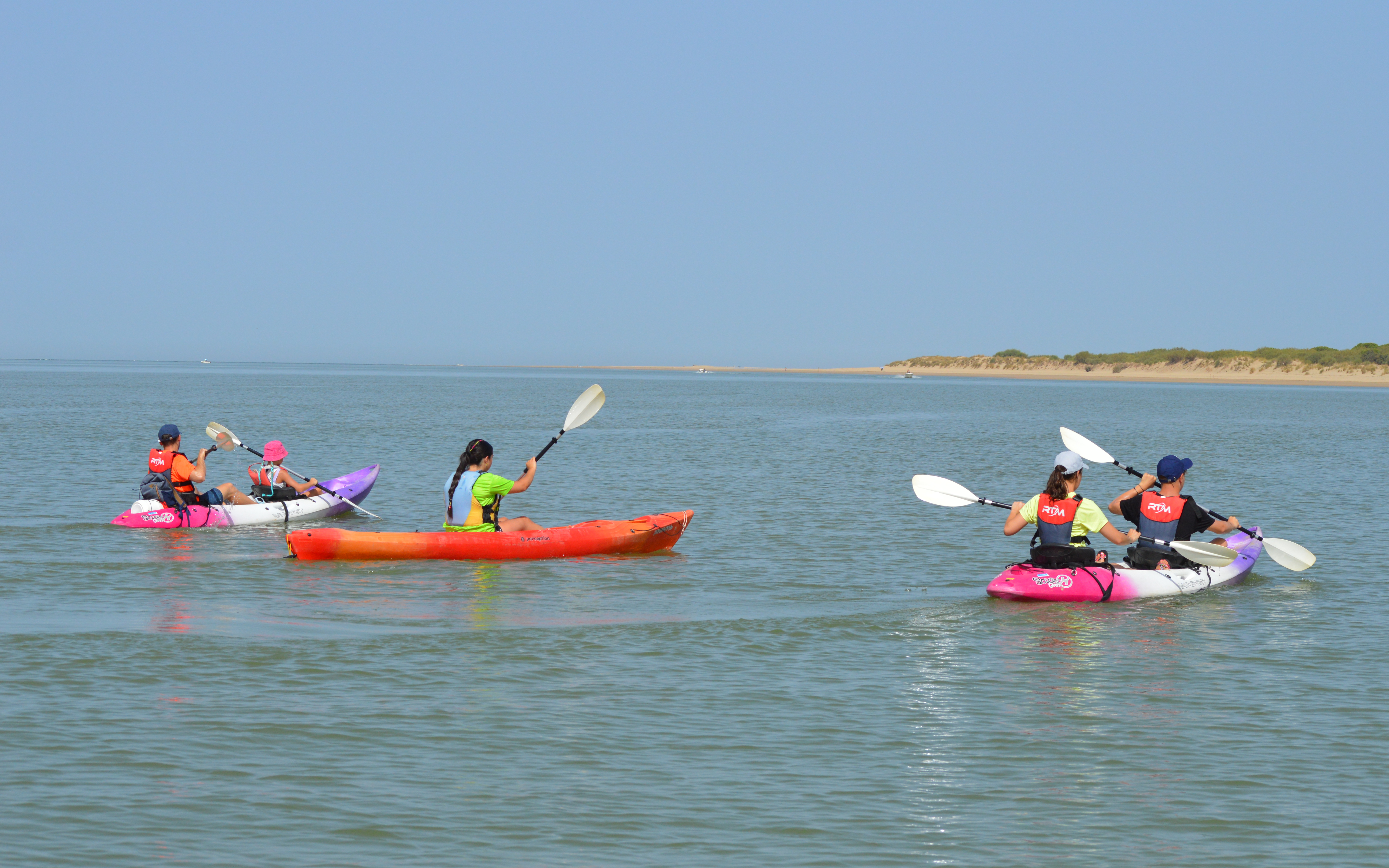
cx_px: 697
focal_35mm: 85
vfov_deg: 15.5
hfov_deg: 24.5
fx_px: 3199
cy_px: 445
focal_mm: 55
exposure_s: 1/2000
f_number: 7.1
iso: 400
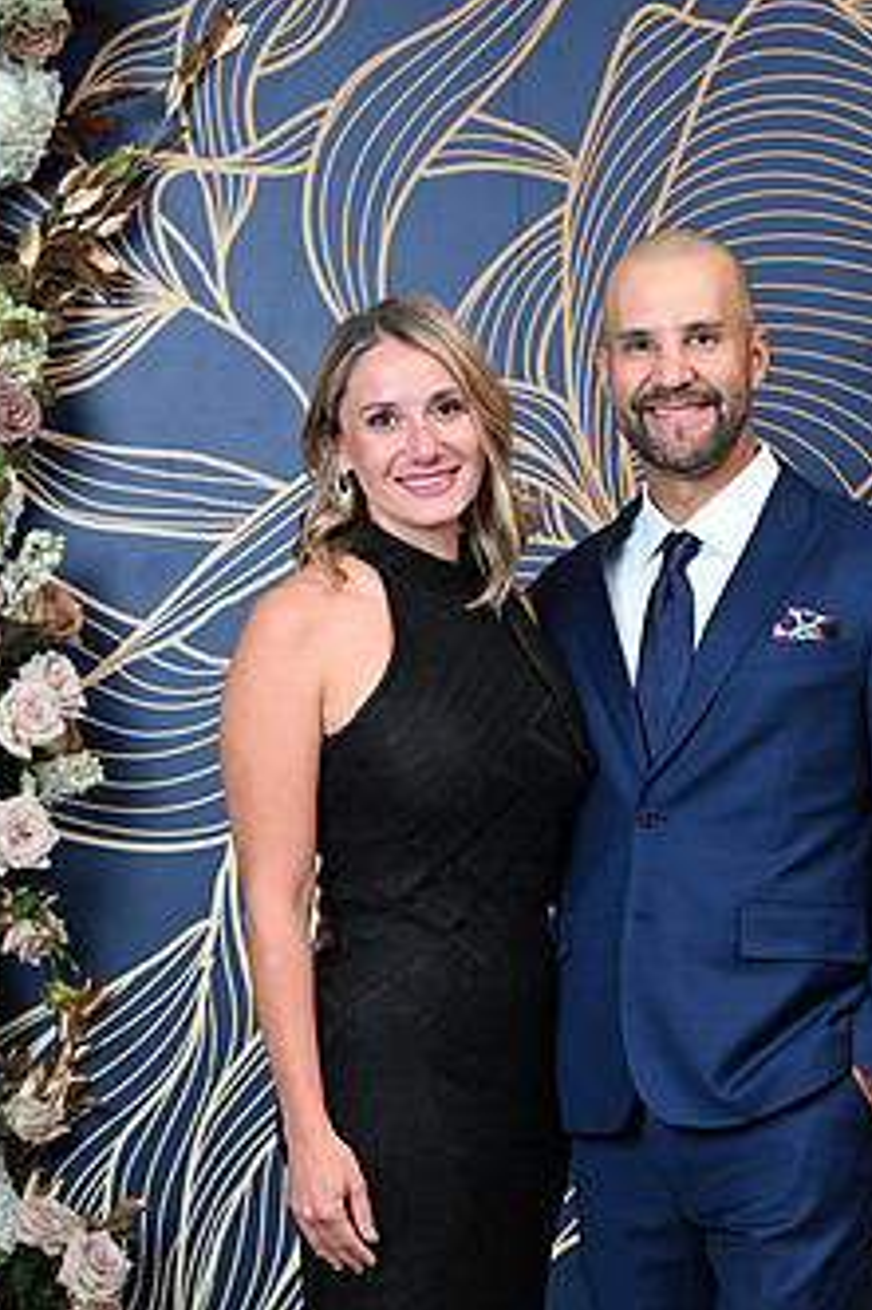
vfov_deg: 22.1
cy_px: 1073
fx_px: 3310
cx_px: 578
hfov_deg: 15.0
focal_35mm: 91
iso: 125
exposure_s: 1/125
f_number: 5.6
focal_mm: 52
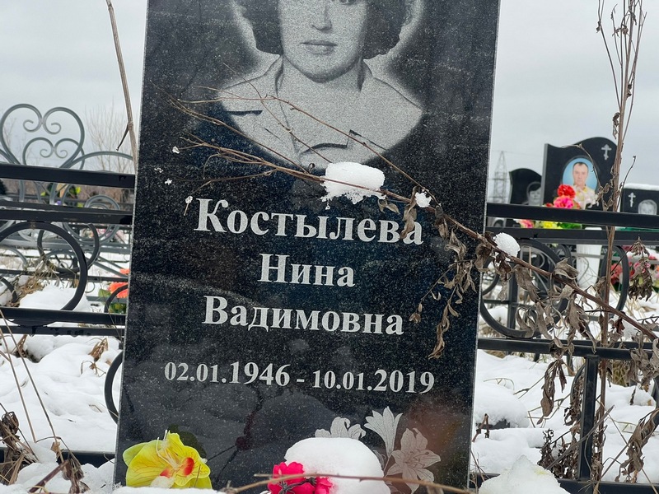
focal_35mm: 77
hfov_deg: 25.3
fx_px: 1466
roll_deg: -3.7
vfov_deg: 19.1
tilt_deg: +0.9
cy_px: 247
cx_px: 330
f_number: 2.8
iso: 64
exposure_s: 1/99
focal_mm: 9
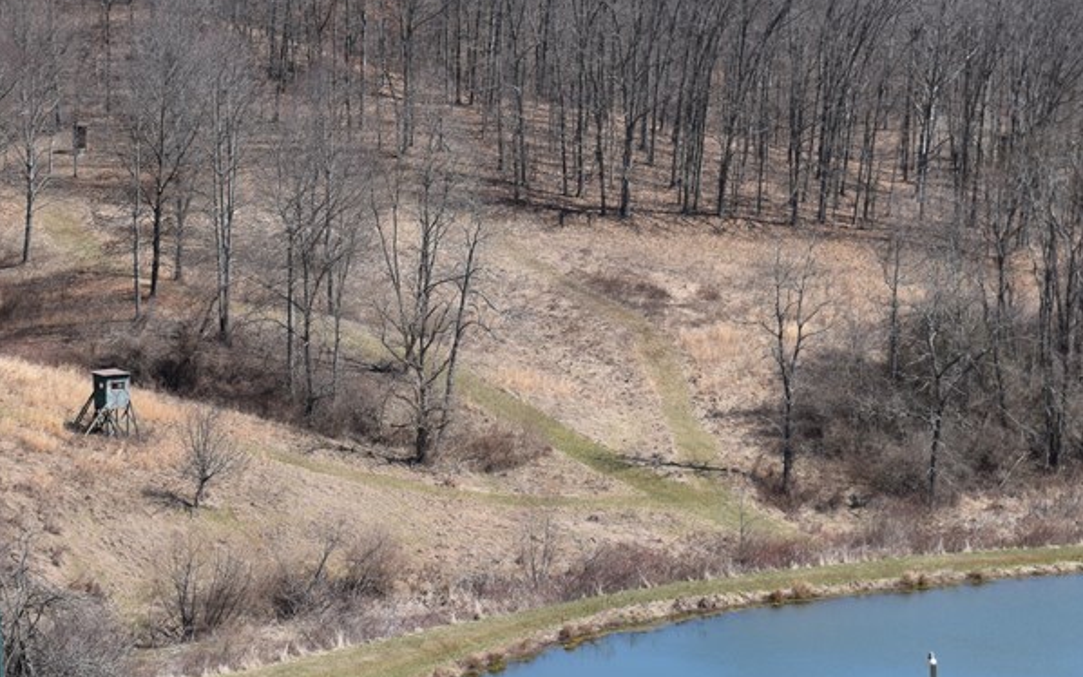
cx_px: 418
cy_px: 308
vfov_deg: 11.8
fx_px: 3277
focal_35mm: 111
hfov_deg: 18.7
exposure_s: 1/400
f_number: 10
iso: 200
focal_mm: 40
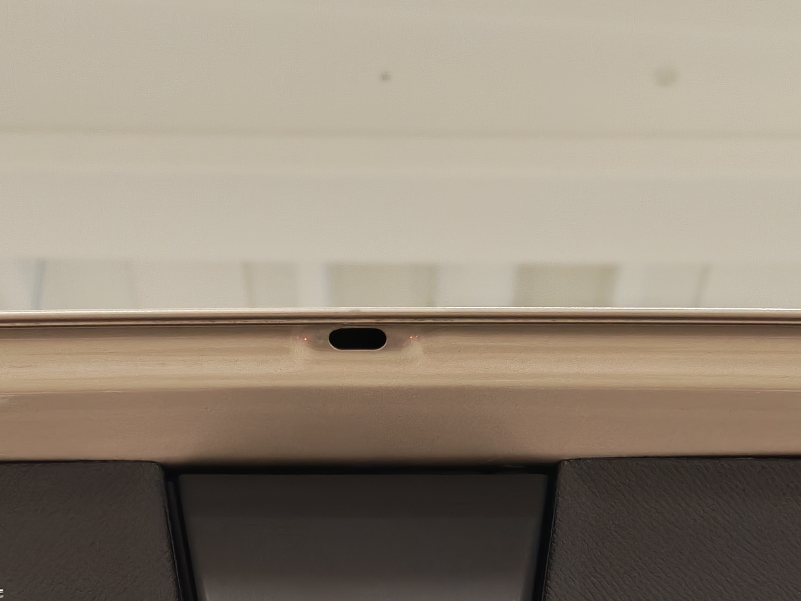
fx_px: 1690
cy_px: 632
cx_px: 438
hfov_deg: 26.7
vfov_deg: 19.5
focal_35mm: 73
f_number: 1.9
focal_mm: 6.12
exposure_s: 1/100
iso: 1206
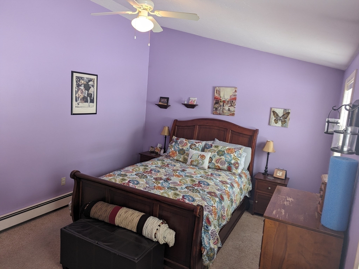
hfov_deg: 71.6
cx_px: 180
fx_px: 249
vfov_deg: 56.8
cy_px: 134
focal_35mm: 24
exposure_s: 1/40
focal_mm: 6.81
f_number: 1.85
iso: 85
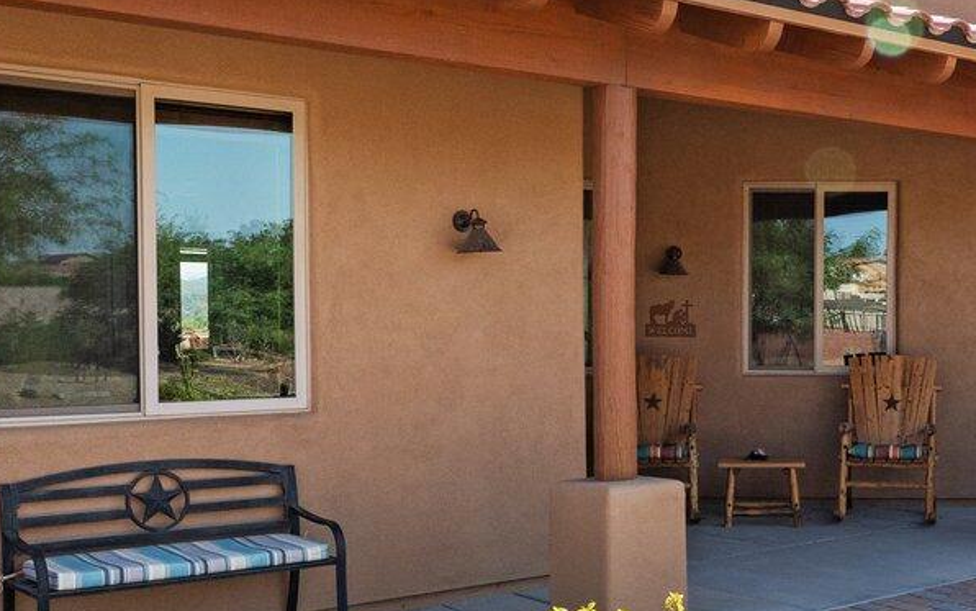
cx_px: 740
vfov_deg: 26.3
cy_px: 379
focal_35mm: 49
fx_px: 1304
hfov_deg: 39.8
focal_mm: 14
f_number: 8
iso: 400
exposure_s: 1/800
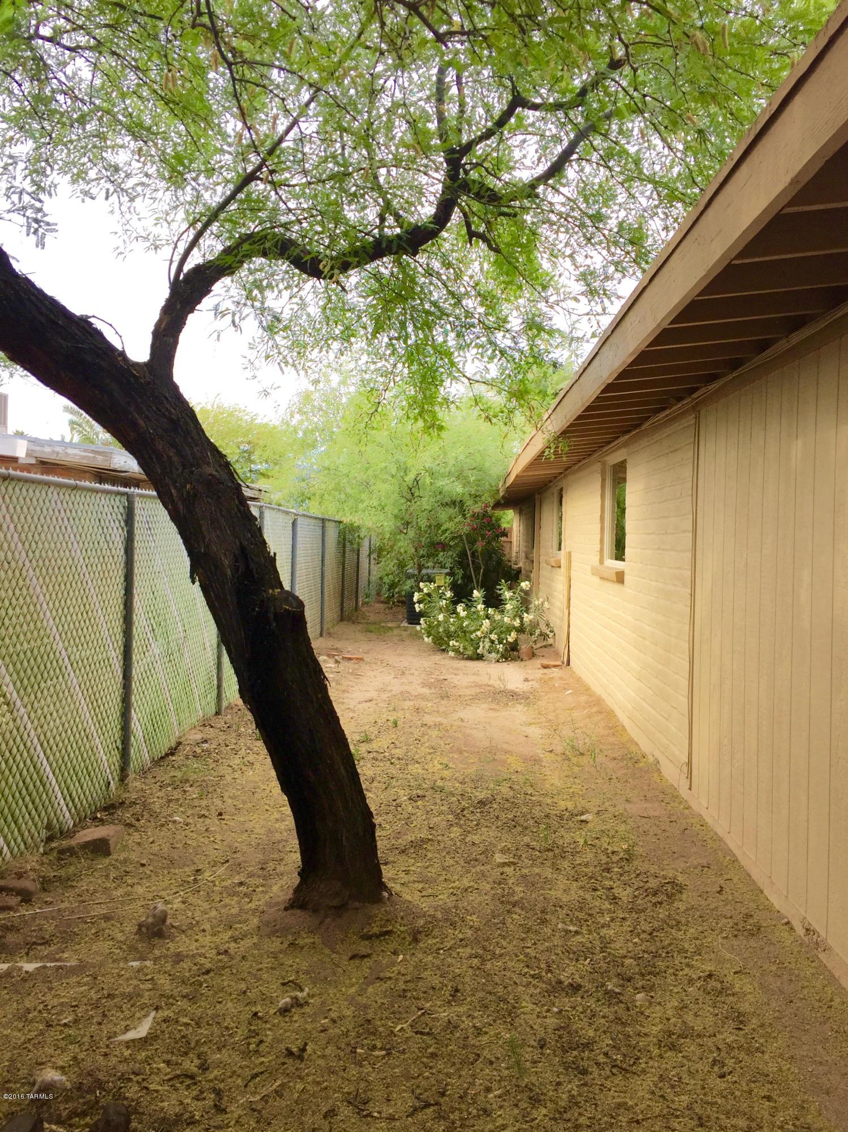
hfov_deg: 48.2
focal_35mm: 29
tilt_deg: -1.5
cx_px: 424
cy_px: 566
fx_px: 948
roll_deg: -1.3
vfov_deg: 61.7
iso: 32
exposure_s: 1/455
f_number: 2.2
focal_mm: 4.15
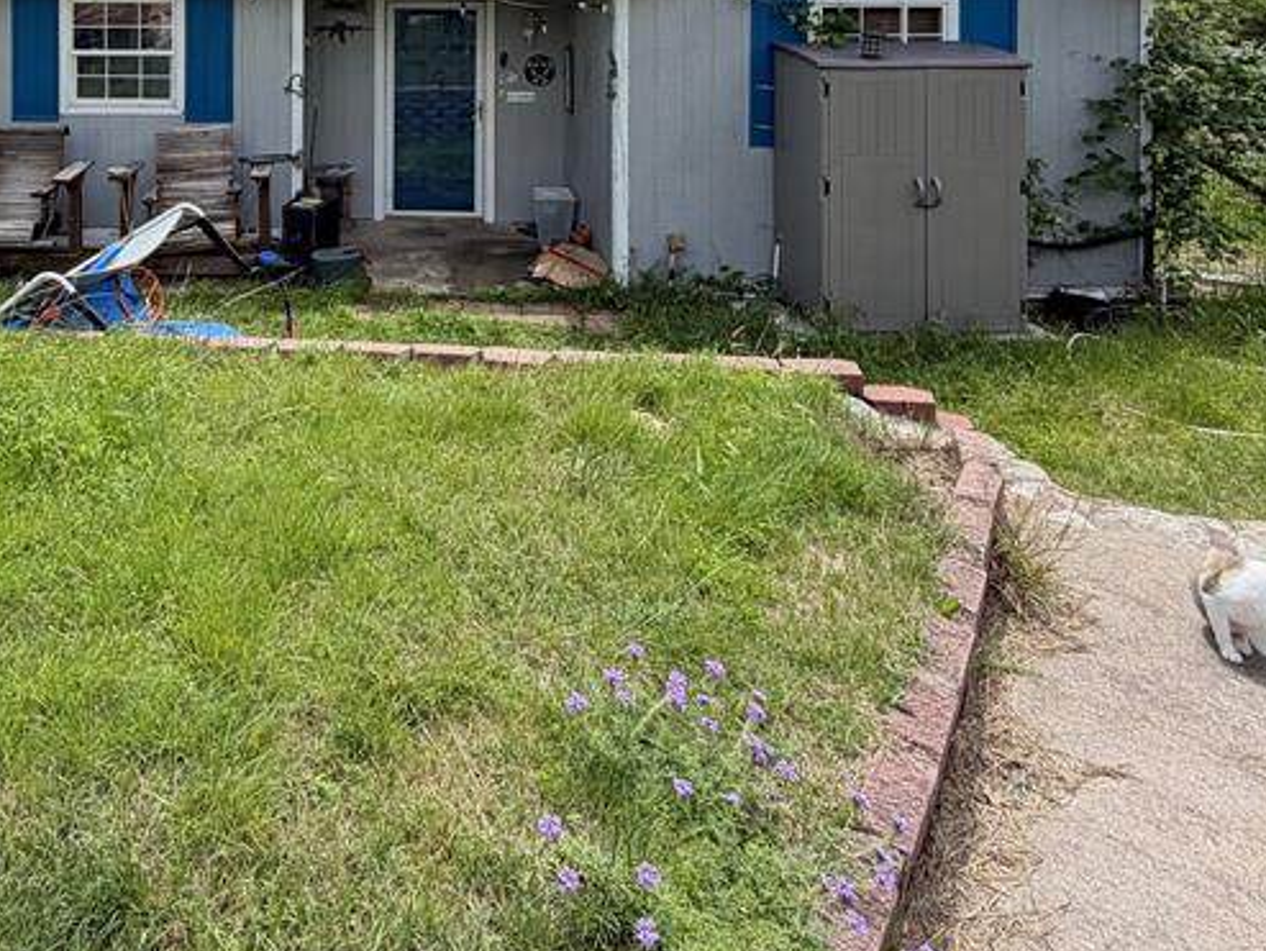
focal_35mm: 29
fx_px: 1061
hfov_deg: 58.9
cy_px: -8
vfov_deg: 41.7
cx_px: 343
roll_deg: +0.2
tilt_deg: -1.3
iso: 40
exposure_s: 1/527
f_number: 2.2
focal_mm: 2.22
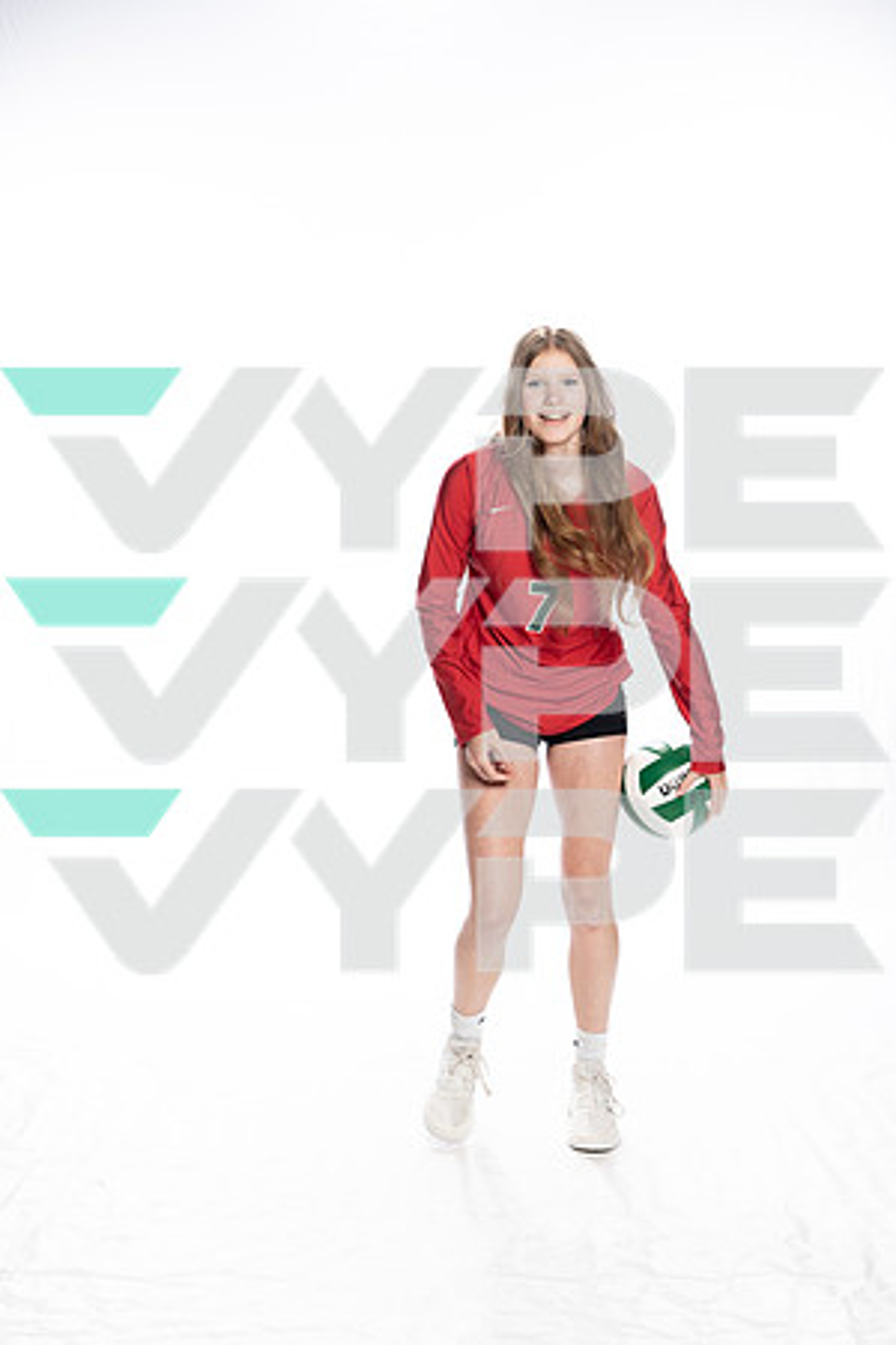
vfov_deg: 39.6
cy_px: 672
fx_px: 1867
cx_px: 448
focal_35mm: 50
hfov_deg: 27.0
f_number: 8
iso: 400
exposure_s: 1/250
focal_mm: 50
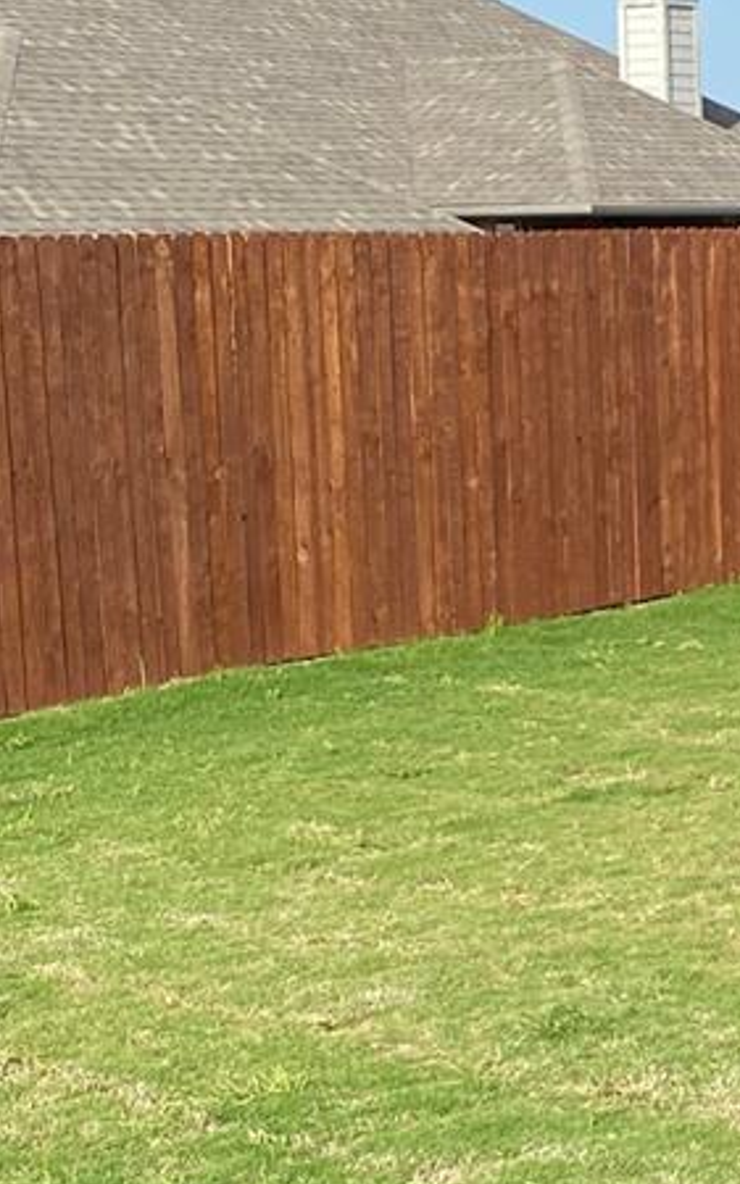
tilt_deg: -4.3
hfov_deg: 13.2
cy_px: 668
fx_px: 3035
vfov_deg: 22.1
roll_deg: +1.7
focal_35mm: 94
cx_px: 1090
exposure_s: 1/2141
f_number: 1.8
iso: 32
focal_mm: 4.25
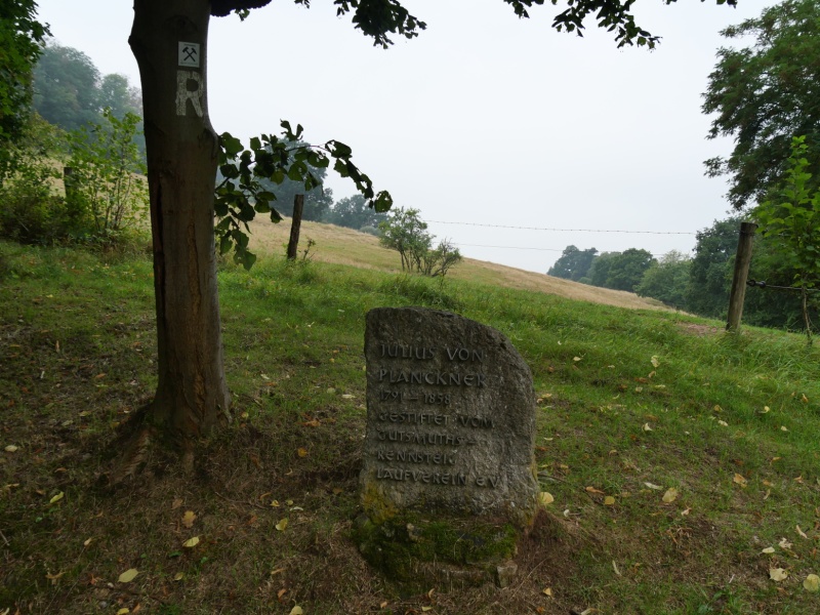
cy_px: 308
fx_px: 711
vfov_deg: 46.8
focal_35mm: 30
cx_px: 410
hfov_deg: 60.0
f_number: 5
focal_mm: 15
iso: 200
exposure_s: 1/200
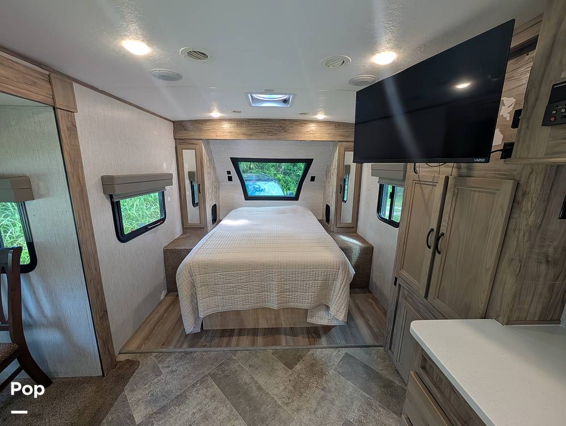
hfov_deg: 110.5
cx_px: 283
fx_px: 196
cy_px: 213
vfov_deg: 94.6
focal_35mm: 12
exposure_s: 1/78
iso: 150
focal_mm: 2.02
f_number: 1.7
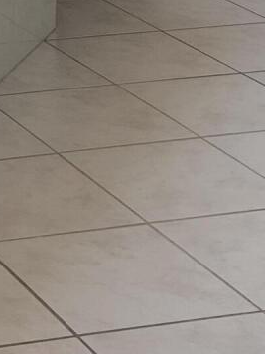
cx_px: -301
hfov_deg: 9.4
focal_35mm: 146
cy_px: -378
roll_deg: -0.5
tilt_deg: -3.2
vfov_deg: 11.9
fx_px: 1490
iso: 25
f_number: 1.8
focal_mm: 4.25
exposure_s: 1/236
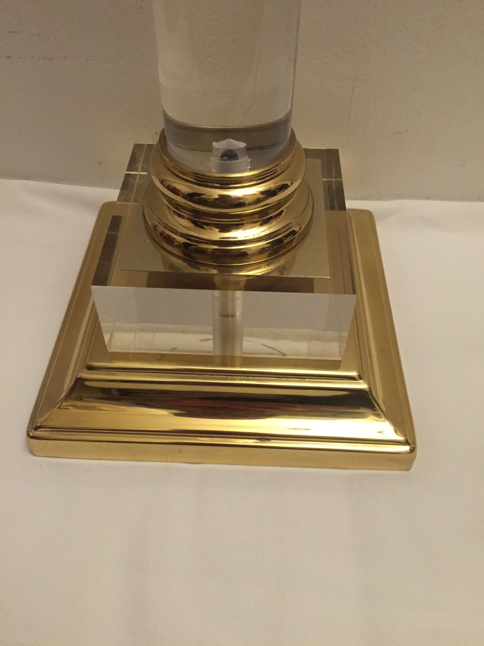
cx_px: 242
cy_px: 323
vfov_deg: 61.7
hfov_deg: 48.2
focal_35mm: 29
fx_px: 541
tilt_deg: -47.9
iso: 400
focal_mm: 4.15
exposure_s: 1/17
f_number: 2.2
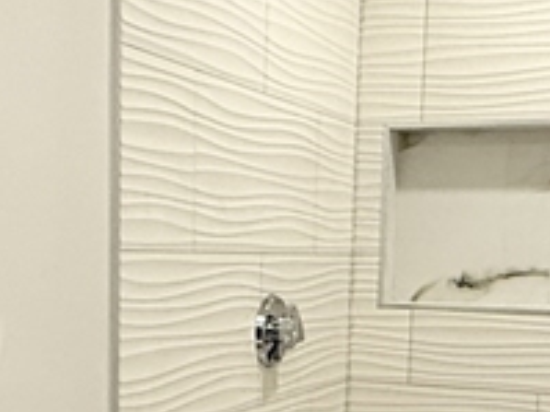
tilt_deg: -8.1
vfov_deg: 19.7
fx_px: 1143
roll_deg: -0.9
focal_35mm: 72
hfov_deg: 27.0
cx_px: 218
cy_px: 423
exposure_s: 1/120
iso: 200
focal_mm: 2.22
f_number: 2.2
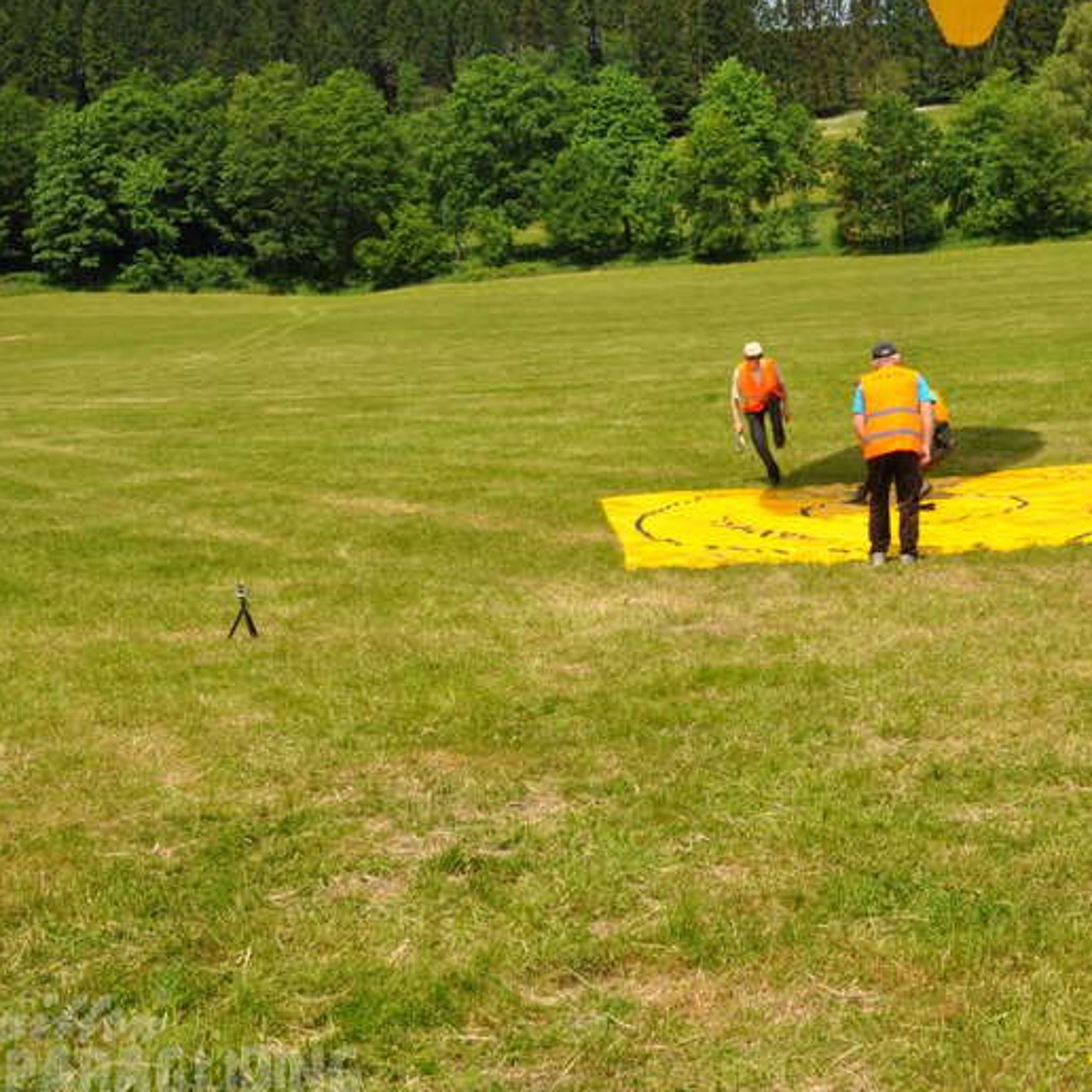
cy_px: 548
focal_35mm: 43
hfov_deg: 38.6
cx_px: 751
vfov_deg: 39.2
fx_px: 1535
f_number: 13
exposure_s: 1/160
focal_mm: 22
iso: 200
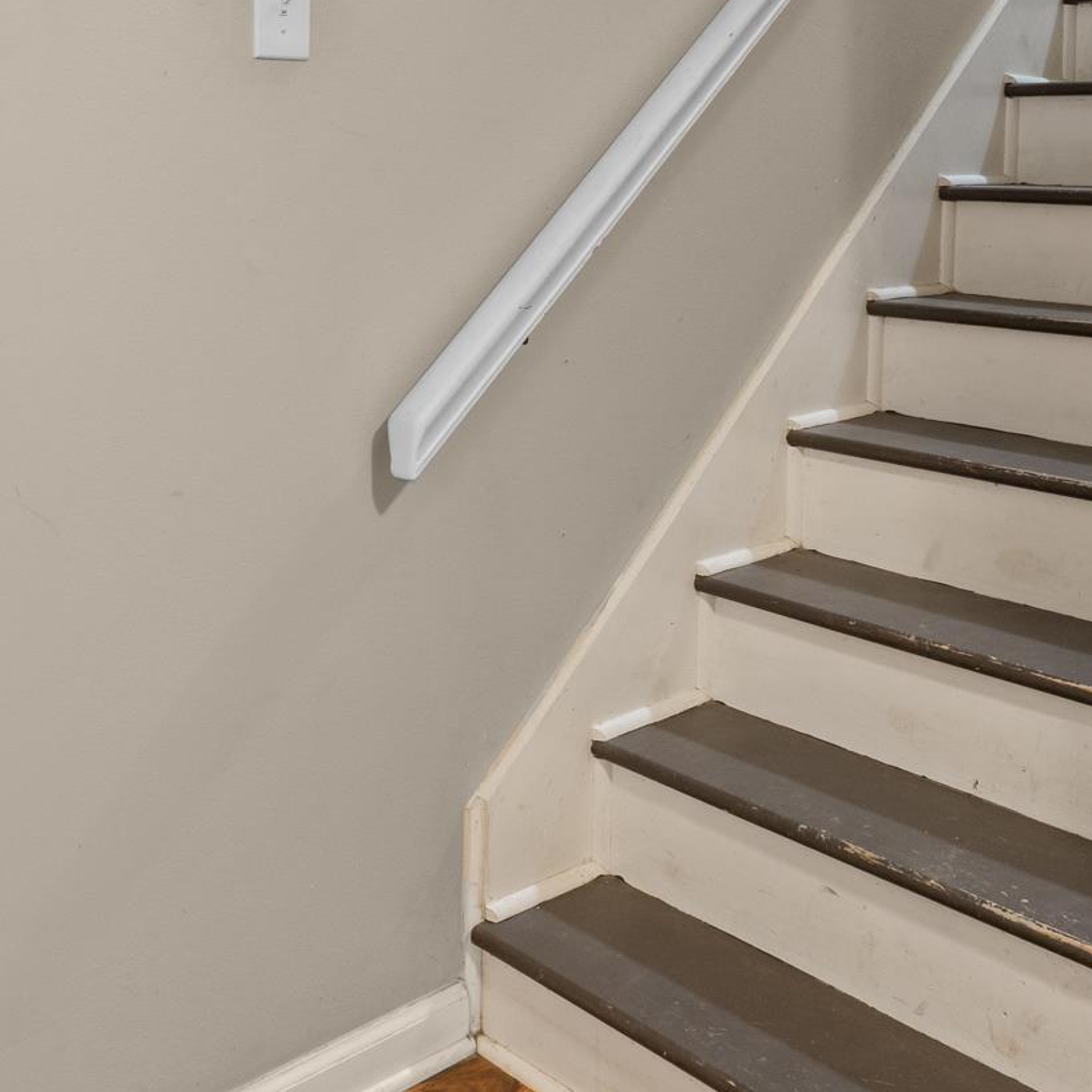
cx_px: 194
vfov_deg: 39.0
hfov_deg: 39.4
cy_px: 154
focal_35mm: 41
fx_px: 1448
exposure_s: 1/1.25
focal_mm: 10.4
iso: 400
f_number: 7.1
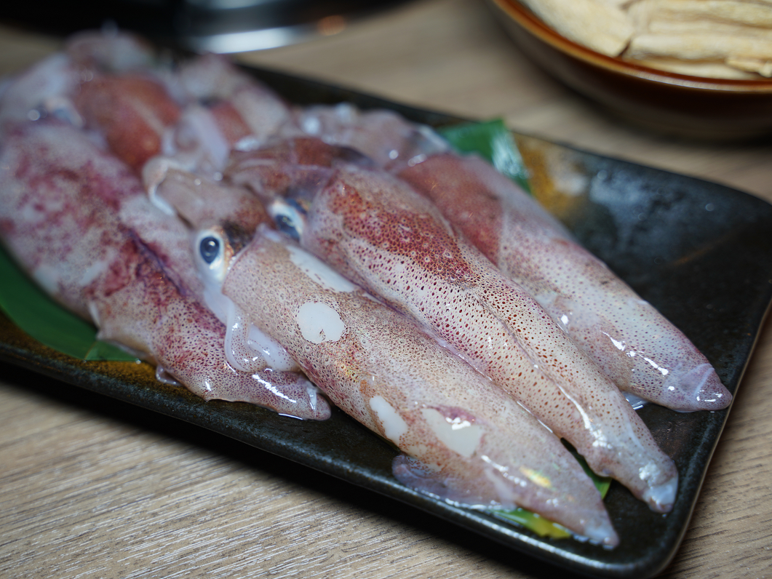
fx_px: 1383
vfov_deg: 23.7
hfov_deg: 31.2
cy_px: 290
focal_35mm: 62
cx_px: 341
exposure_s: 1/60
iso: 100
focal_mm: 57
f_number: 4
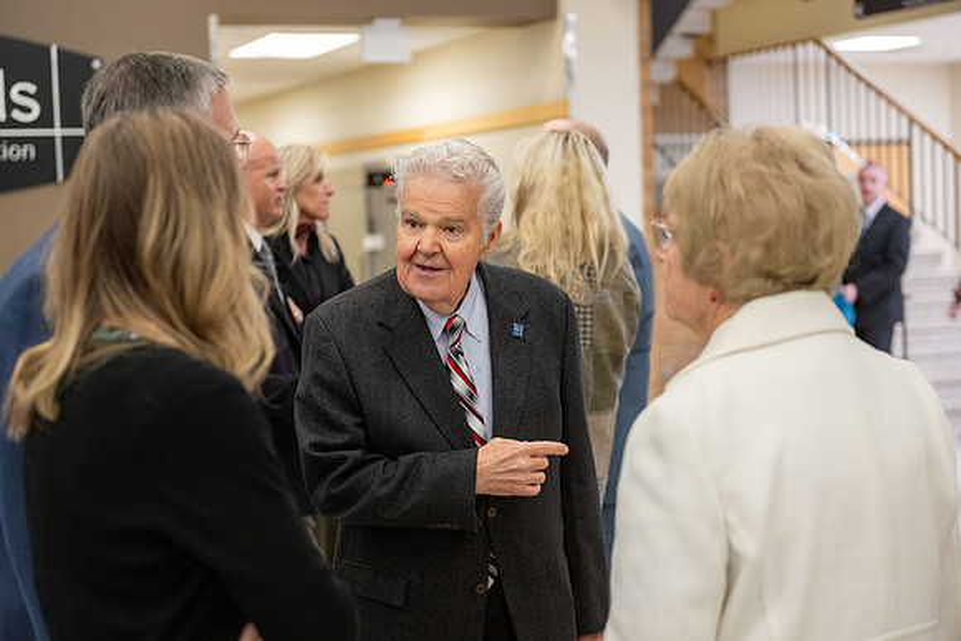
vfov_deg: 20.6
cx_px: 480
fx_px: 1762
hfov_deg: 30.5
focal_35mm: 66
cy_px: 320
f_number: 2.8
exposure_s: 1/250
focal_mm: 66
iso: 2000
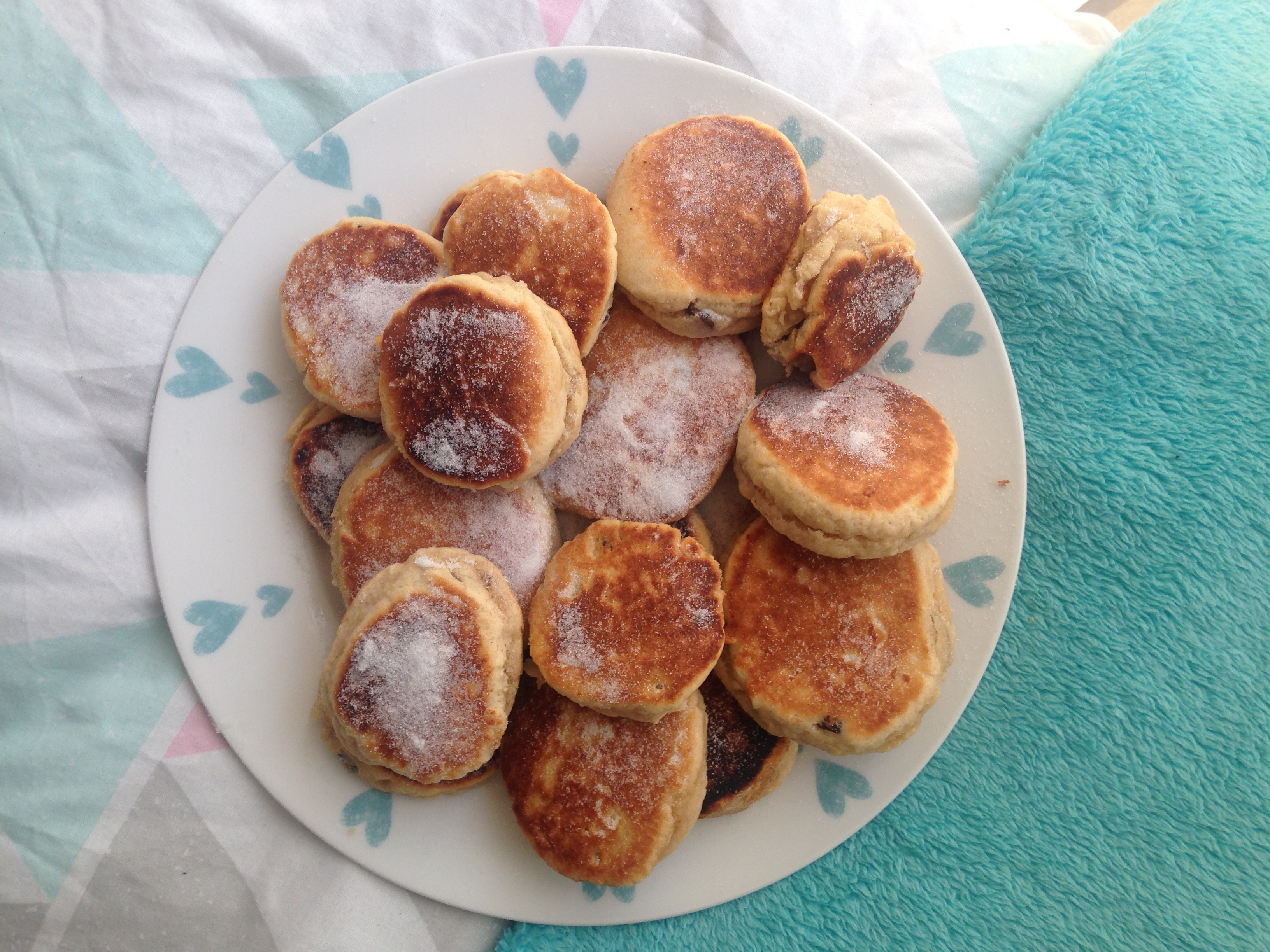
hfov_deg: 55.4
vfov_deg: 42.9
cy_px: 476
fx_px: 1211
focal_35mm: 33
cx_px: 635
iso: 50
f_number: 2.4
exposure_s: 1/120
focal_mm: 4.12
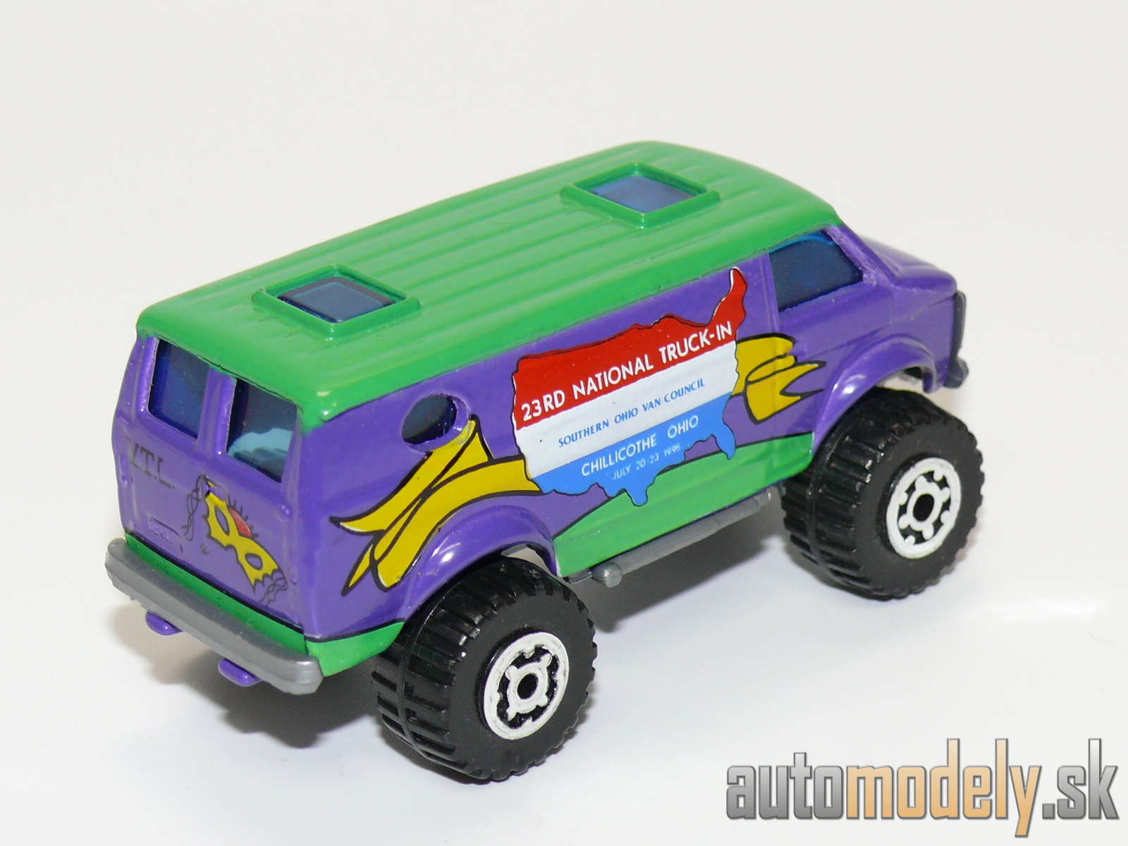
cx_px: 564
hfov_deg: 19.3
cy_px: 423
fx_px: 3324
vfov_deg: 14.5
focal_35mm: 102
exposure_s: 1/30
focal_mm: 13.3
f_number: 4
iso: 100
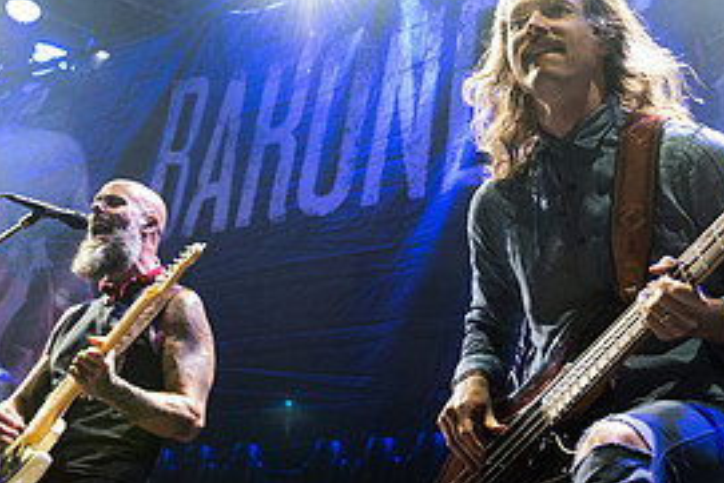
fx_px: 1247
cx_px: 291
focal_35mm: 62
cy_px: 175
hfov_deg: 32.3
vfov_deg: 21.9
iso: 3200
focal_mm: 29
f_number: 3.2
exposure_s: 1/400
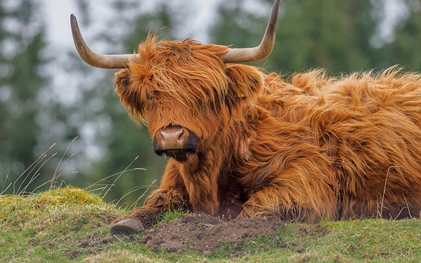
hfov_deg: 3.3
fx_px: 7345
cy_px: 118
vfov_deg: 2.1
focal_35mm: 640
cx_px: 211
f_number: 4
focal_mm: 300
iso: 200
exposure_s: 1/100
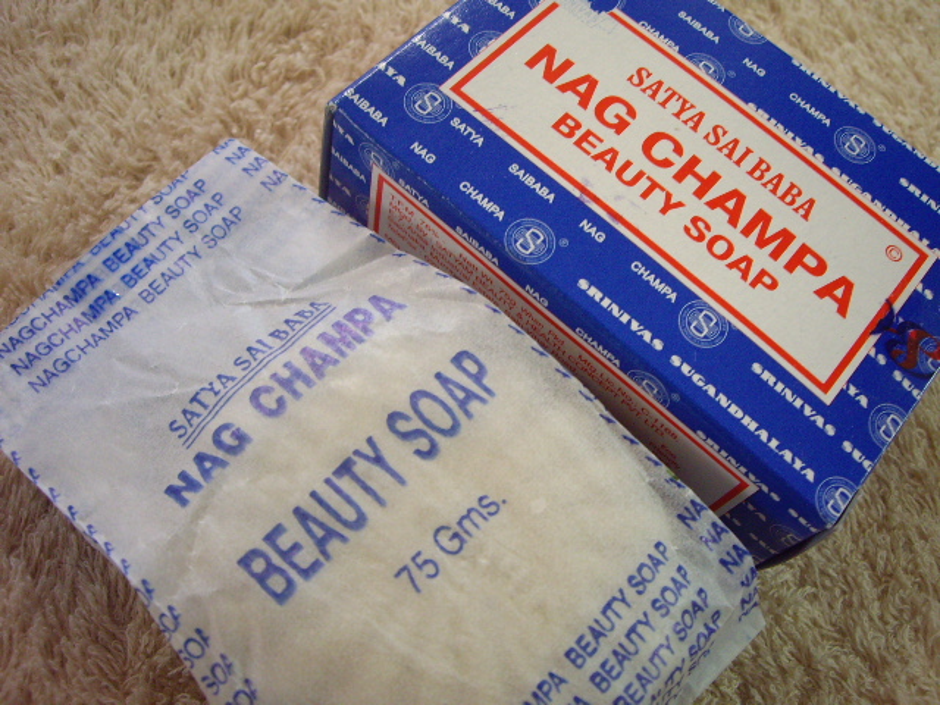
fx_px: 1032
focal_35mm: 38
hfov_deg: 49.0
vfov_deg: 37.7
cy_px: 352
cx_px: 470
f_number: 2.7
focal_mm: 6.2
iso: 200
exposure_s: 1/8
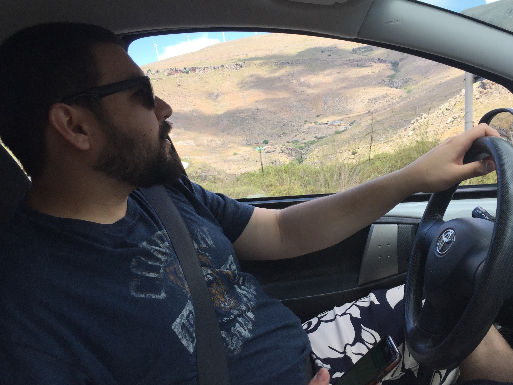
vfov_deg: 45.4
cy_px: 189
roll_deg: +10.1
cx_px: 274
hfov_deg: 58.3
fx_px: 459
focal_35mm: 31
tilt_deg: -8.4
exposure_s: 1/682
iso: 32
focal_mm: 4.15
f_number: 2.2
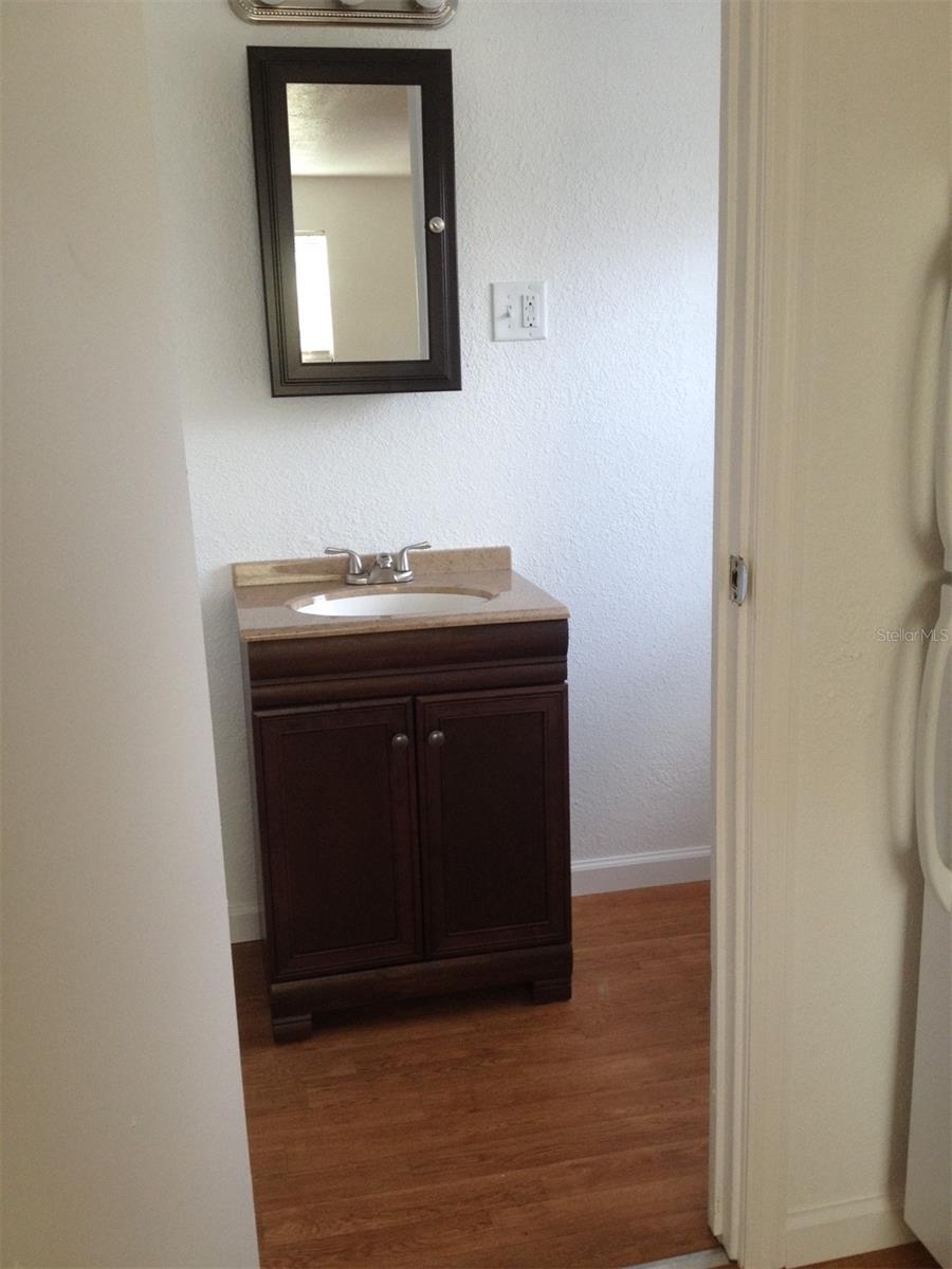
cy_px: 634
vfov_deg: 52.6
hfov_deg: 40.7
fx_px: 1283
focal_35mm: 35
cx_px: 476
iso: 100
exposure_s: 1/120
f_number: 2.4
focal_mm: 4.28
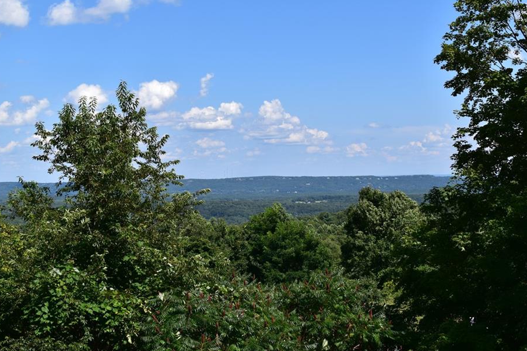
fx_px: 746
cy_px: 178
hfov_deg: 38.9
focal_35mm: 51
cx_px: 272
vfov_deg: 26.5
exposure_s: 1/500
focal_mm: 30
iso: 280
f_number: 11
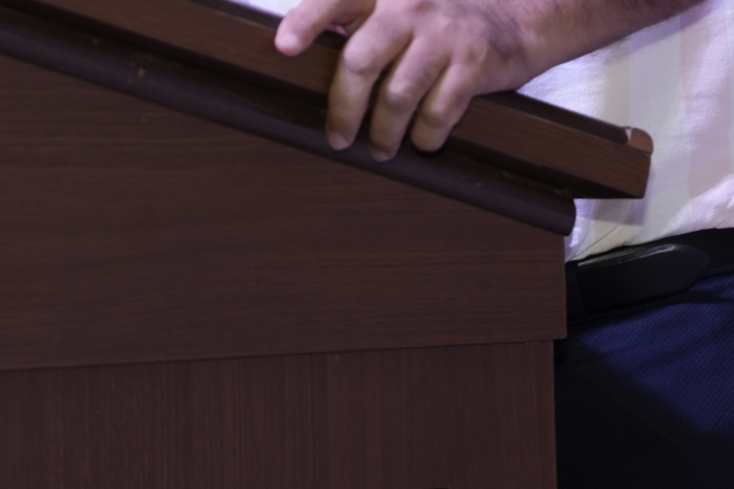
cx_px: 169
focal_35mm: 275
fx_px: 5606
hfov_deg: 7.5
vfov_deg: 5.0
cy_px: -267
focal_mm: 70
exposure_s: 1/100
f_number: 3.5
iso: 400
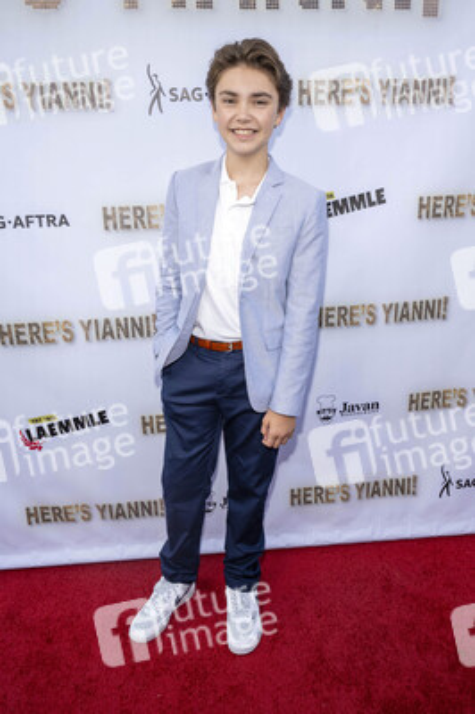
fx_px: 525
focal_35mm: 26
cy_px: 357
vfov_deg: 68.4
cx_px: 238
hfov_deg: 48.7
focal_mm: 26.5
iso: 400
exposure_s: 1/160
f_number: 6.3
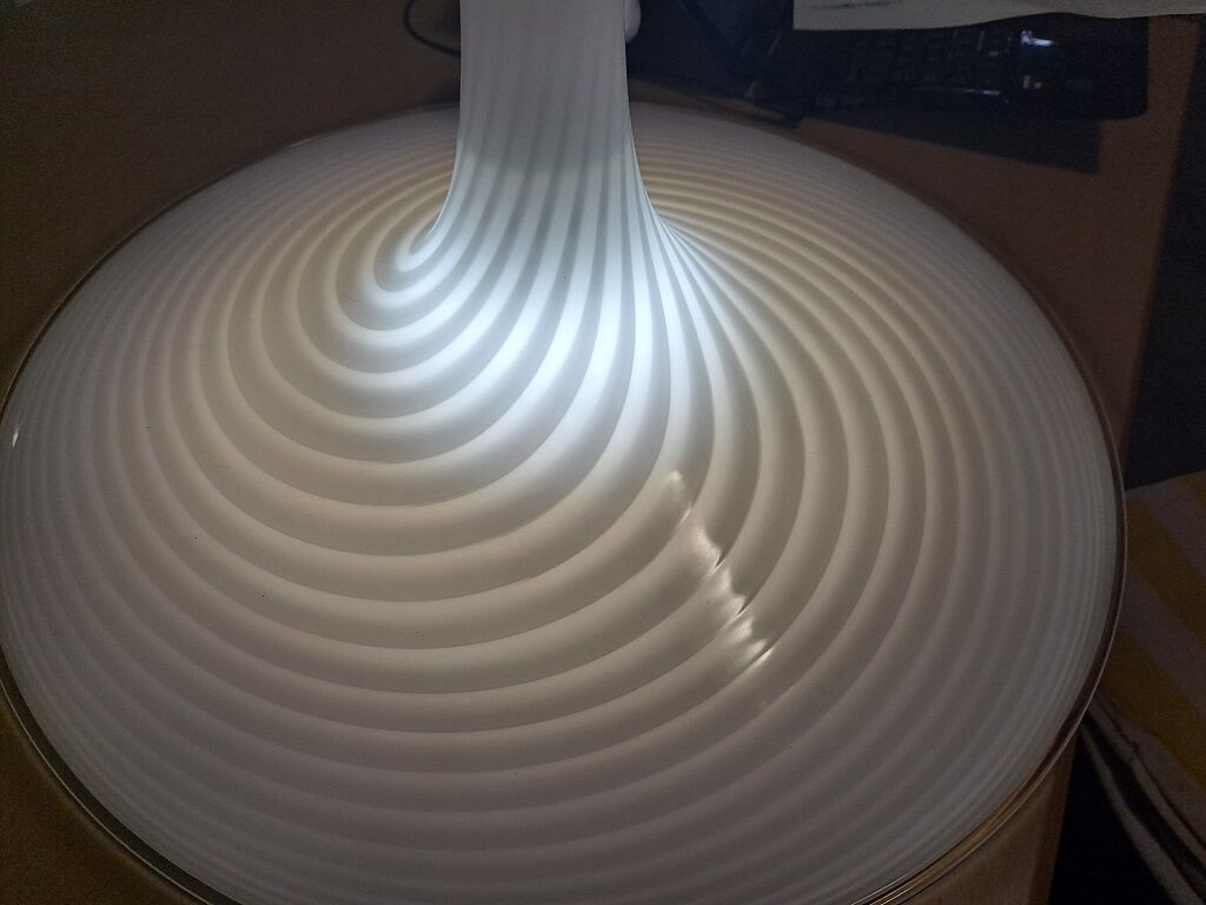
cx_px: 603
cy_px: 452
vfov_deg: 54.9
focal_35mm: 25
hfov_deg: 69.4
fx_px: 871
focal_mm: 4.6
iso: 32
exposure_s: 1/196
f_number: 2
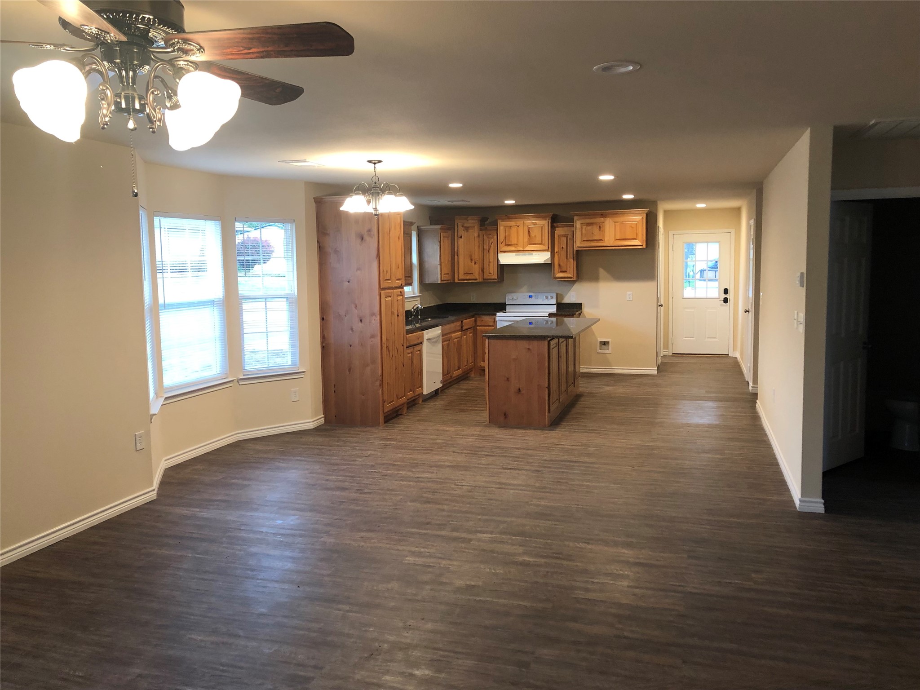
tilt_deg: -5.2
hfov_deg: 63.4
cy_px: 345
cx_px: 460
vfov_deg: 49.7
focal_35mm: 28
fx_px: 744
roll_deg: +0.5
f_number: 1.8
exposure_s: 1/17
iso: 40
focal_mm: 3.99
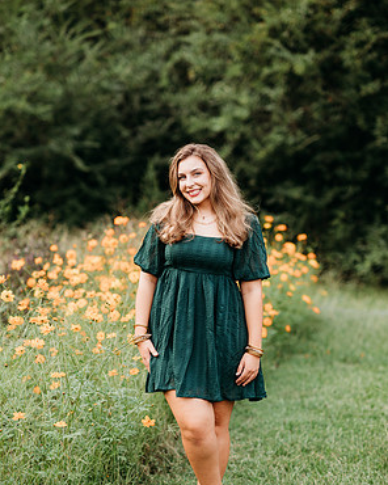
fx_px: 1392
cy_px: 274
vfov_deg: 19.8
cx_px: 193
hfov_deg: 15.9
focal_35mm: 97
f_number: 2.2
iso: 100
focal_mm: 85
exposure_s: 1/500
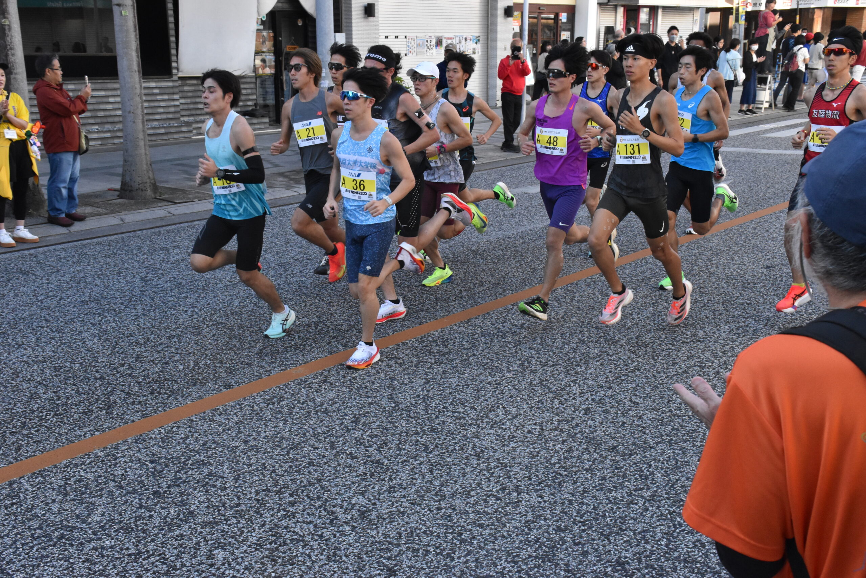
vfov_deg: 33.0
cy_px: 289
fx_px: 974
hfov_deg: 47.9
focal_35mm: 40
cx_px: 433
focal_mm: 27
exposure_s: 1/500
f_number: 11
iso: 2500
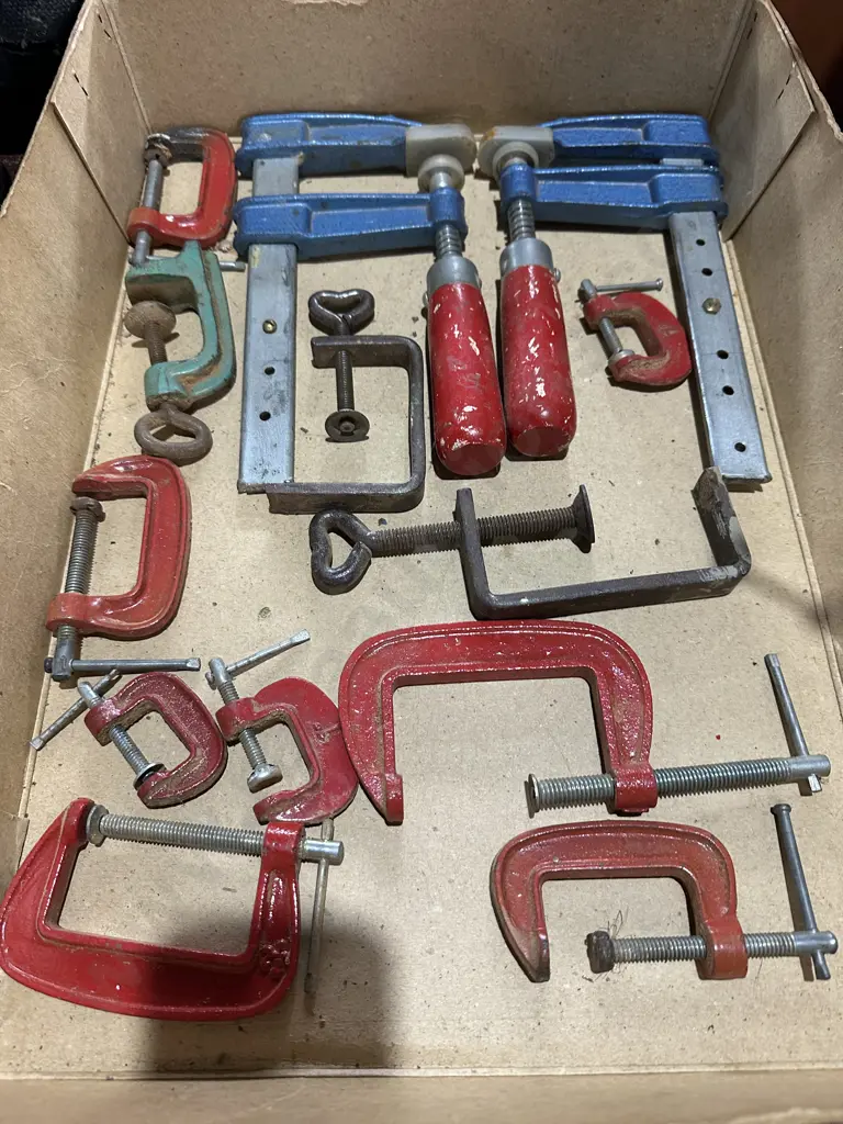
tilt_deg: -65.3
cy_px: 562
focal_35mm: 24
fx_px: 779
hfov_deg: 56.8
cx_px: 422
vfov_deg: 71.6
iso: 250
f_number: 1.78
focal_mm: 6.86
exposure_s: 1/50
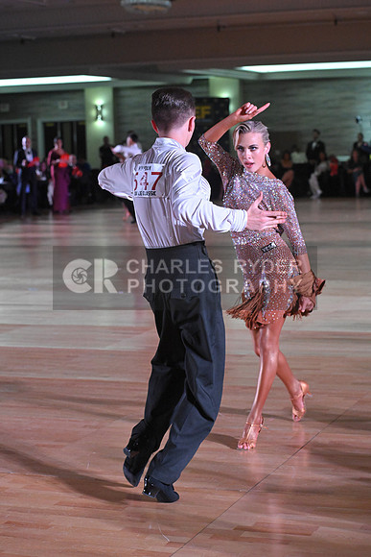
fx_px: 1267
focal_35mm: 82
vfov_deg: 24.8
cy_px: 278
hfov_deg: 16.7
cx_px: 186
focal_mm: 82
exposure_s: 1/400
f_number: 5.6
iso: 5000
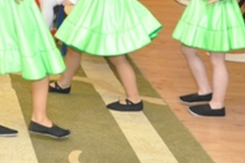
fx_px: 912
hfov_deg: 14.1
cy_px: -136
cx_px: -150
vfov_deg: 9.7
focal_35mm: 134
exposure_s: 1/60
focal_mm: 21
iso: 800
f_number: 4
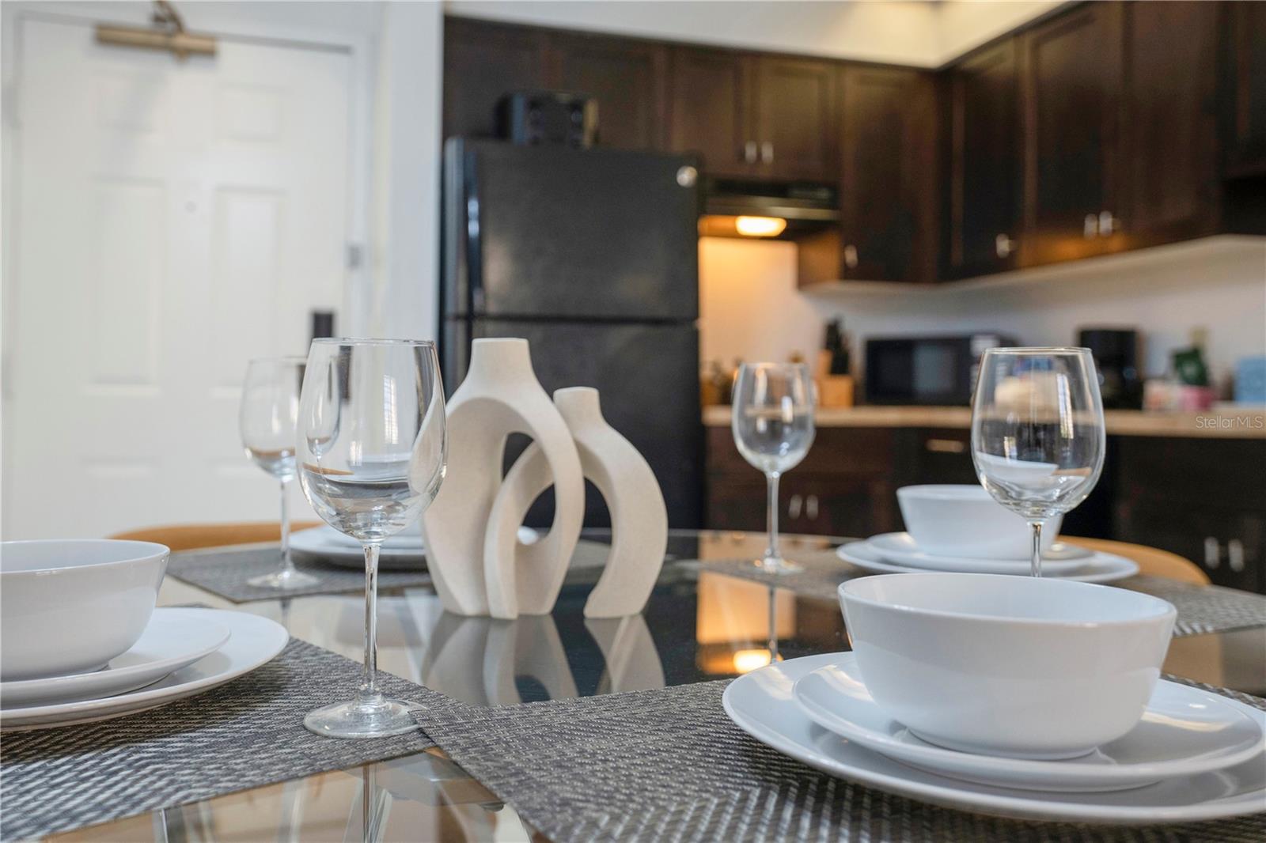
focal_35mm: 34
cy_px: 422
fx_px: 1195
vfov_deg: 38.9
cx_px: 633
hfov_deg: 55.8
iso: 1250
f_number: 4
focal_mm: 34
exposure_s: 1/160
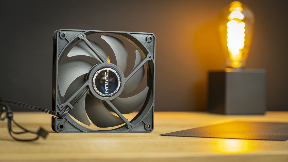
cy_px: 81
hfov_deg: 24.6
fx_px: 660
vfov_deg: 14.0
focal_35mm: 86
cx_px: 144
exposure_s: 1/20
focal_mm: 55
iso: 640
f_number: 3.5
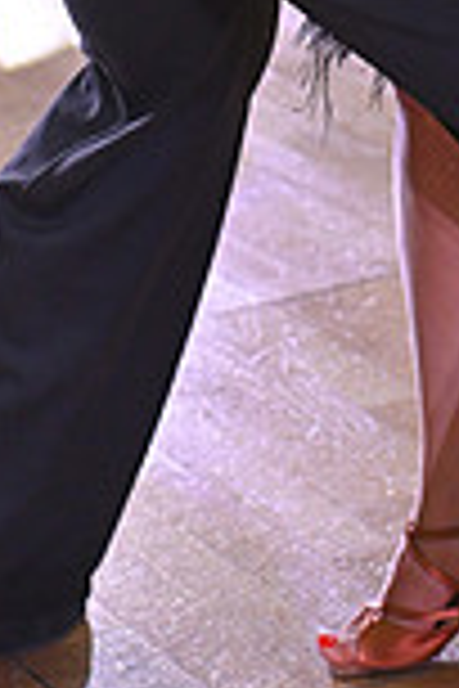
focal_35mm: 266
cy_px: -553
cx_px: 538
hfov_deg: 5.1
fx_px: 5087
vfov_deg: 7.5
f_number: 5
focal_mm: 70
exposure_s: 1/320
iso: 2000
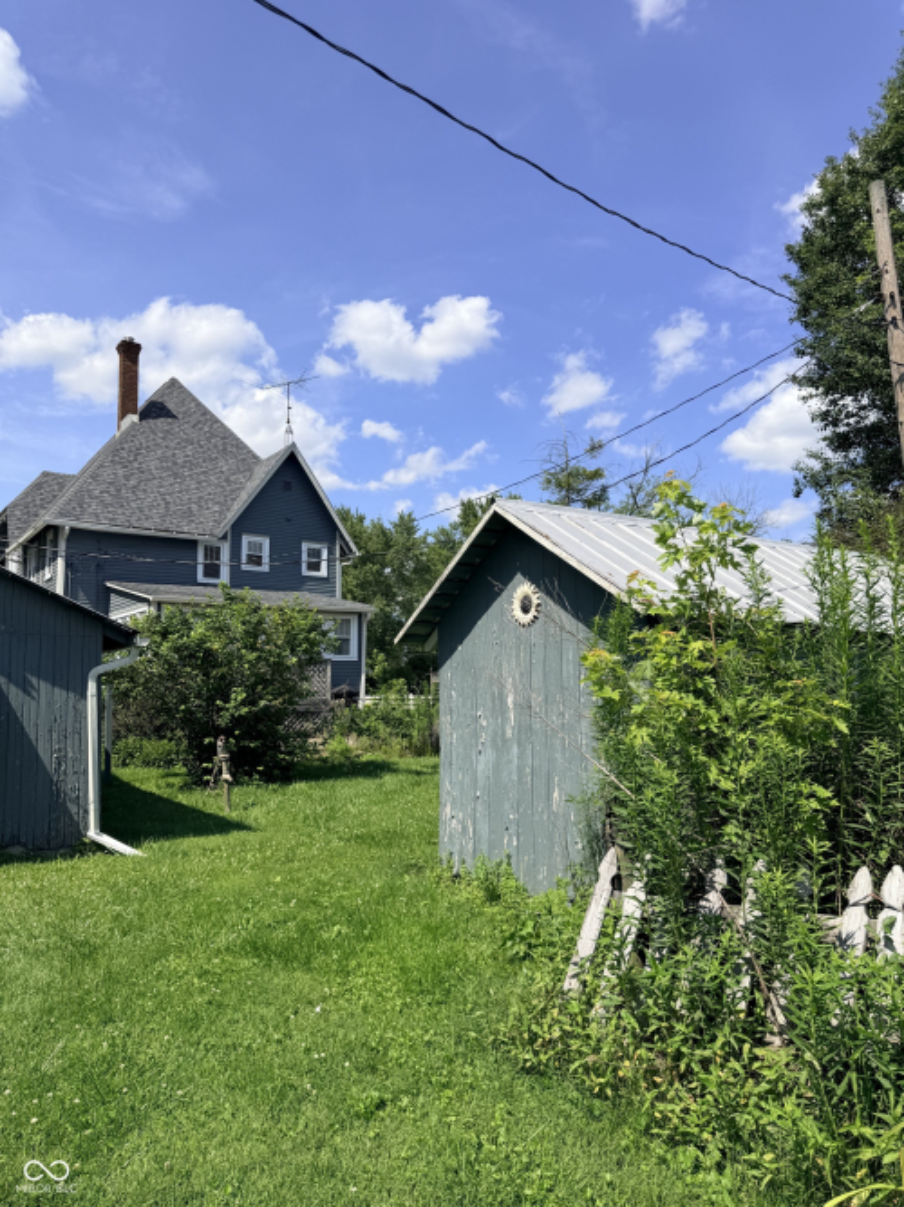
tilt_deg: +7.6
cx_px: 452
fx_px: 836
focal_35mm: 24
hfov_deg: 56.8
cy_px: 604
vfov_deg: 71.6
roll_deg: +2.8
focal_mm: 6.76
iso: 80
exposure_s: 1/5319
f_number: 1.78
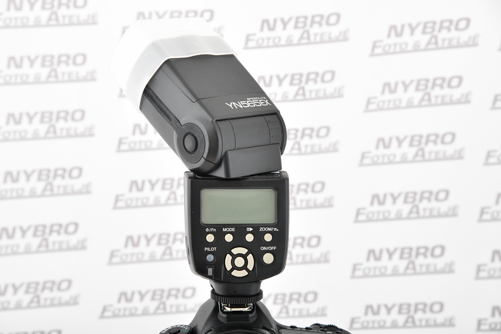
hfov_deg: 19.5
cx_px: 250
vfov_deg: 13.0
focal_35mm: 105
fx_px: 1461
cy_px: 167
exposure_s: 1/200
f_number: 10
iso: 2500
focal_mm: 105
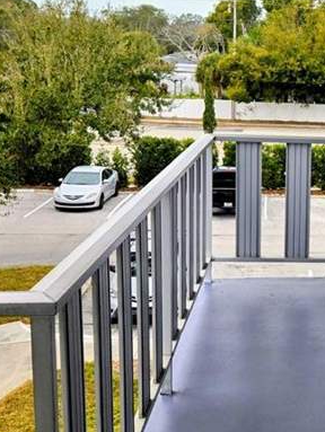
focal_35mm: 64
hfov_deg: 21.4
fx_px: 800
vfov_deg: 30.2
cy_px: 194
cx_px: 386
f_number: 1.8
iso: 32
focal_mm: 5.4
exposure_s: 1/180
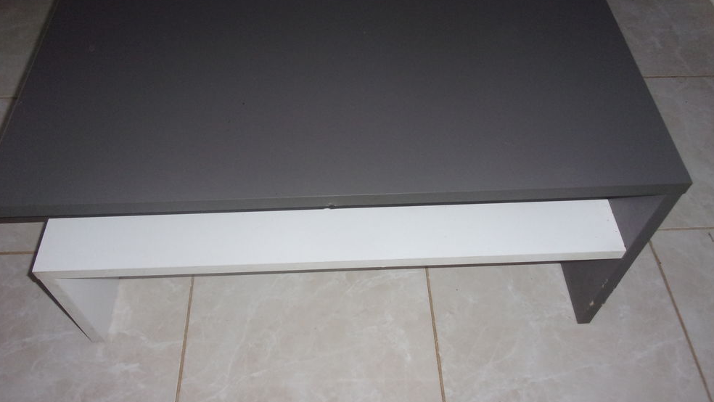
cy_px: 197
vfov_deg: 37.8
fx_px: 587
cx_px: 354
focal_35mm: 31
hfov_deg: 62.6
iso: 200
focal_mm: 5.1
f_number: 3.9
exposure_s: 1/34
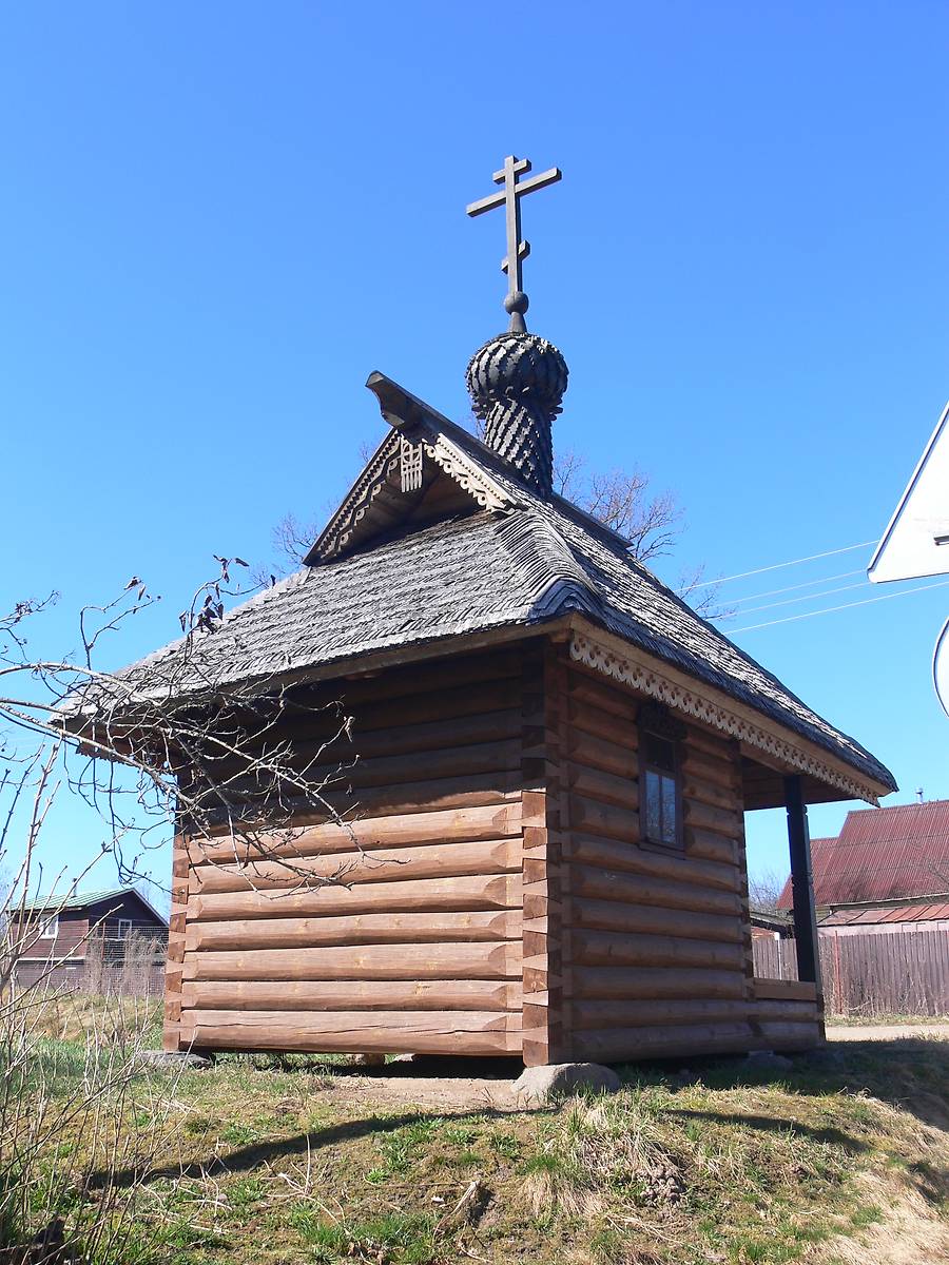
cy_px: 632
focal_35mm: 35
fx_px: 1279
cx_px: 474
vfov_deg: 52.6
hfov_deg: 40.7
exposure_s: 1/160
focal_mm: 7.4
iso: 80
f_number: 5.6
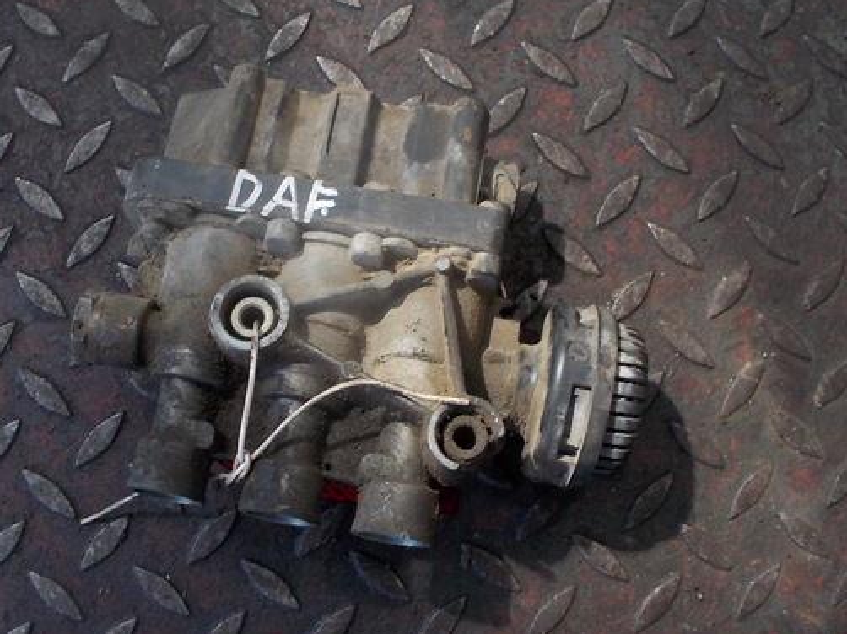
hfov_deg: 49.8
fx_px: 905
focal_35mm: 37
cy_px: 361
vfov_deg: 38.6
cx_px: 337
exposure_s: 1/40
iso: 80
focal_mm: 4.1
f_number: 3.3
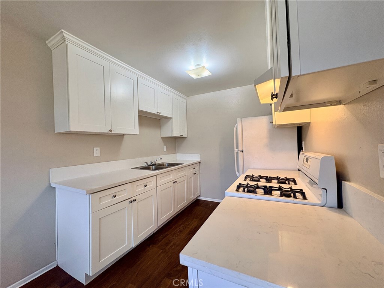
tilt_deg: +0.7
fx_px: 155
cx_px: 192
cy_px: 144
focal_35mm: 14
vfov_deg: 85.7
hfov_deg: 102.1
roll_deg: +1.6
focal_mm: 2.22
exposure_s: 1/120
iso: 200
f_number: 2.2
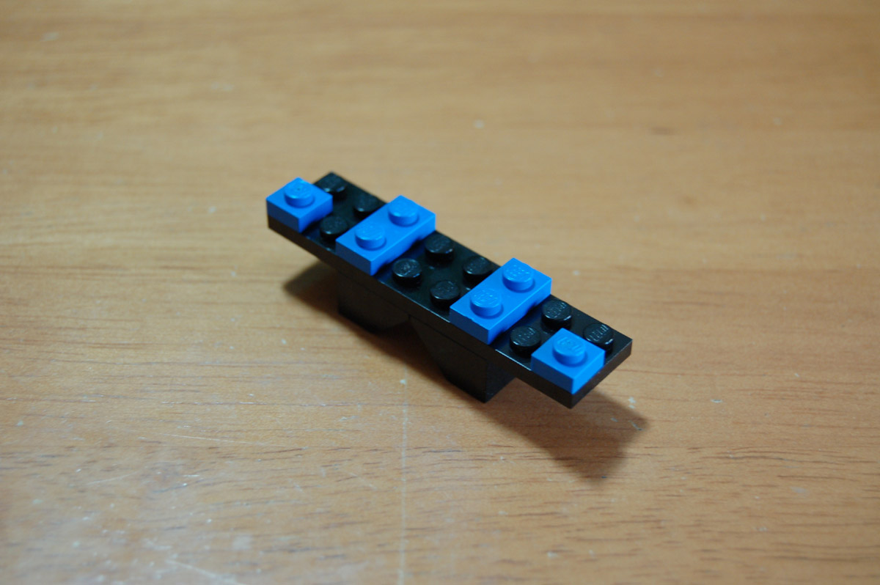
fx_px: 1539
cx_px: 440
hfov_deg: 31.9
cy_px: 292
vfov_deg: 21.5
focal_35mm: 63
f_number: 5.3
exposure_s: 1/30
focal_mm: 42
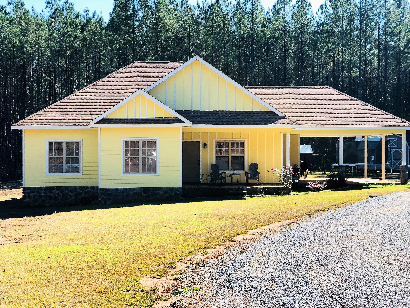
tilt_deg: -2.0
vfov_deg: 25.7
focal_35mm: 57
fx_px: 675
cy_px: 154
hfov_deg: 33.8
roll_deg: -0.4
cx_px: 205
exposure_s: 1/308
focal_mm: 6.6
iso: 20
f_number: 2.8
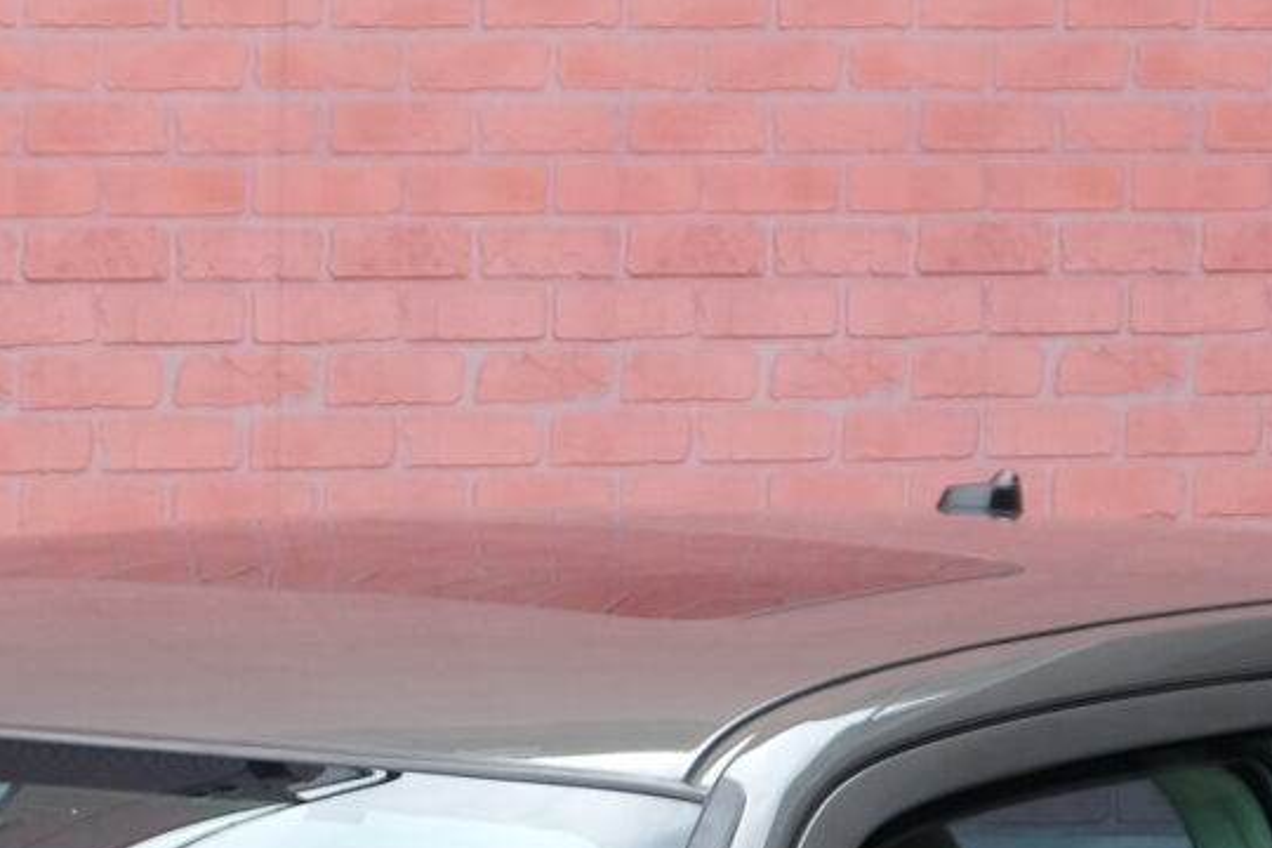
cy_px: 1839
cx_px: -191
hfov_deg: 7.1
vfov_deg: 4.7
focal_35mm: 289
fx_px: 10211
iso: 200
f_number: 5.6
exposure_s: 1/170
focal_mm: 40.7
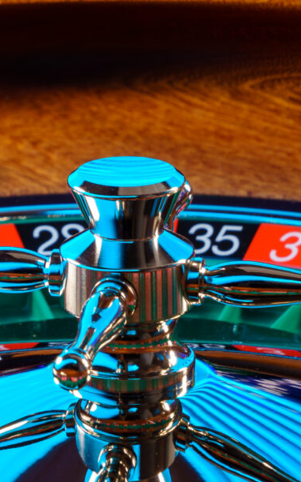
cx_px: -80
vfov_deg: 14.2
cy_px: 263
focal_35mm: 147
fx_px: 1929
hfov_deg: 8.8
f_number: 11
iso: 50
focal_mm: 86
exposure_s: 5
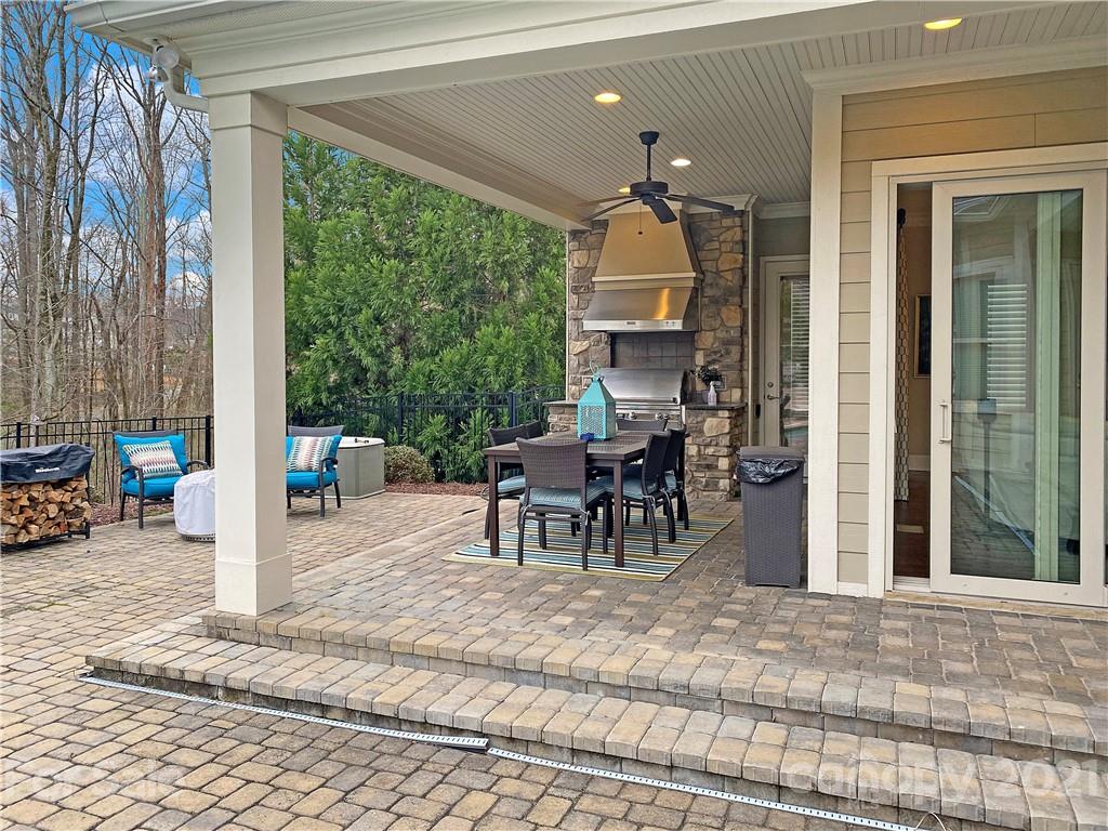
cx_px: 554
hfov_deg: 67.3
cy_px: 416
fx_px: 832
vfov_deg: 53.1
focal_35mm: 26
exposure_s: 1/121
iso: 80
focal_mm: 4.25
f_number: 1.8
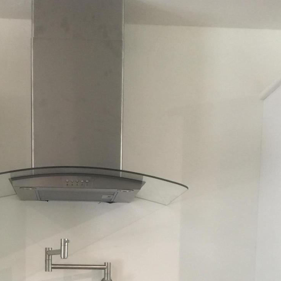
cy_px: 347
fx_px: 643
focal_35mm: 70
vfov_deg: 22.5
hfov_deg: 24.5
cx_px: 96
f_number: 2.2
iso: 32
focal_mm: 4.15
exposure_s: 1/40
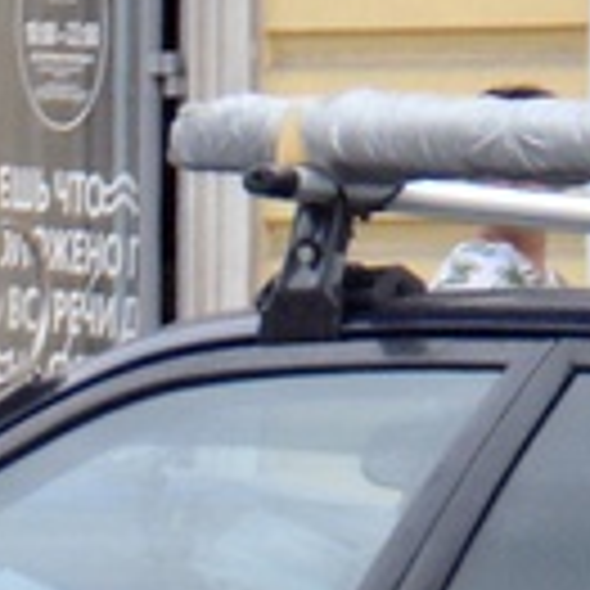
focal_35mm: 1224
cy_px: 486
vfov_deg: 1.4
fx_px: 23600
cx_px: 795
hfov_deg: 1.4
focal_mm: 105
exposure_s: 1/1000
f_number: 5.3
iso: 720
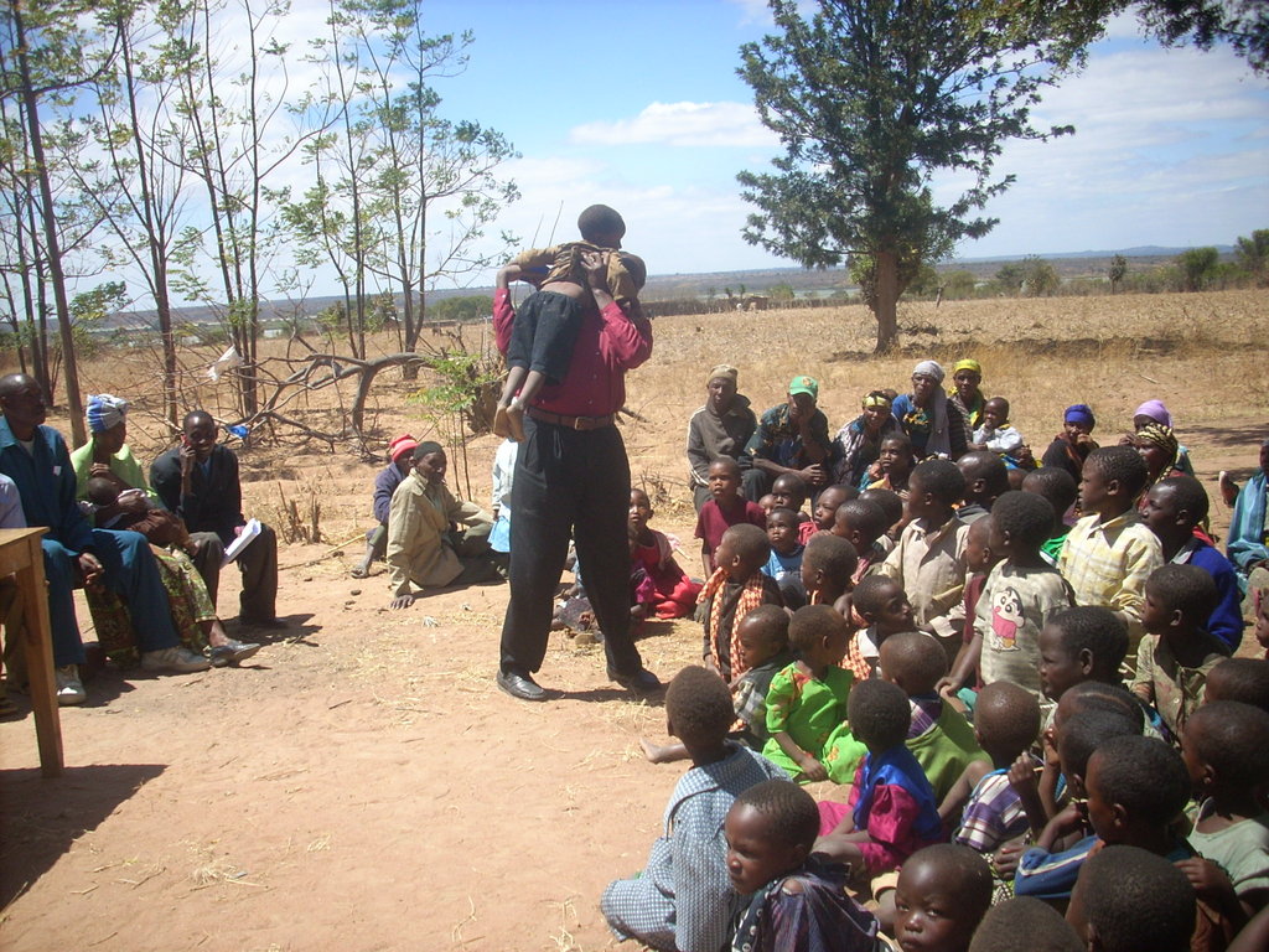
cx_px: 634
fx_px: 1356
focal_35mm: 37
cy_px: 476
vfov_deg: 38.7
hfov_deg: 50.1
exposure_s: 1/220
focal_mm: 6.2
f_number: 5.6
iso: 64
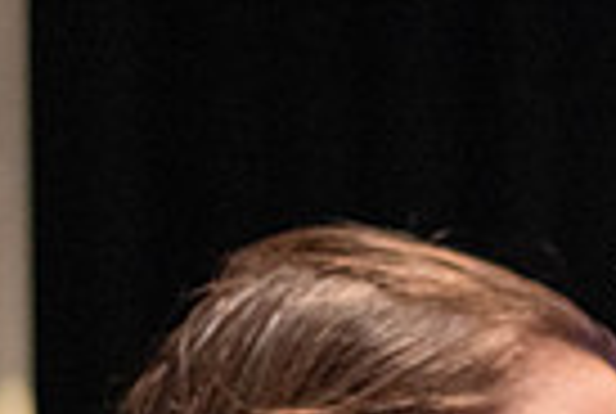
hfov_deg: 9.3
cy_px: 574
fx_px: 3618
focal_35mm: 211
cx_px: 1115
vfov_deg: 6.5
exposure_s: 1/160
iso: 6400
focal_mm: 50
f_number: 1.8
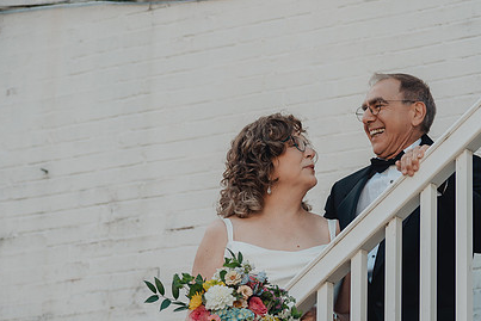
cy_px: 220
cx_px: 331
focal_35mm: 156
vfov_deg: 8.8
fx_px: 2085
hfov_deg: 13.1
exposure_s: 1/400
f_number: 3.5
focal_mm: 105
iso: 125
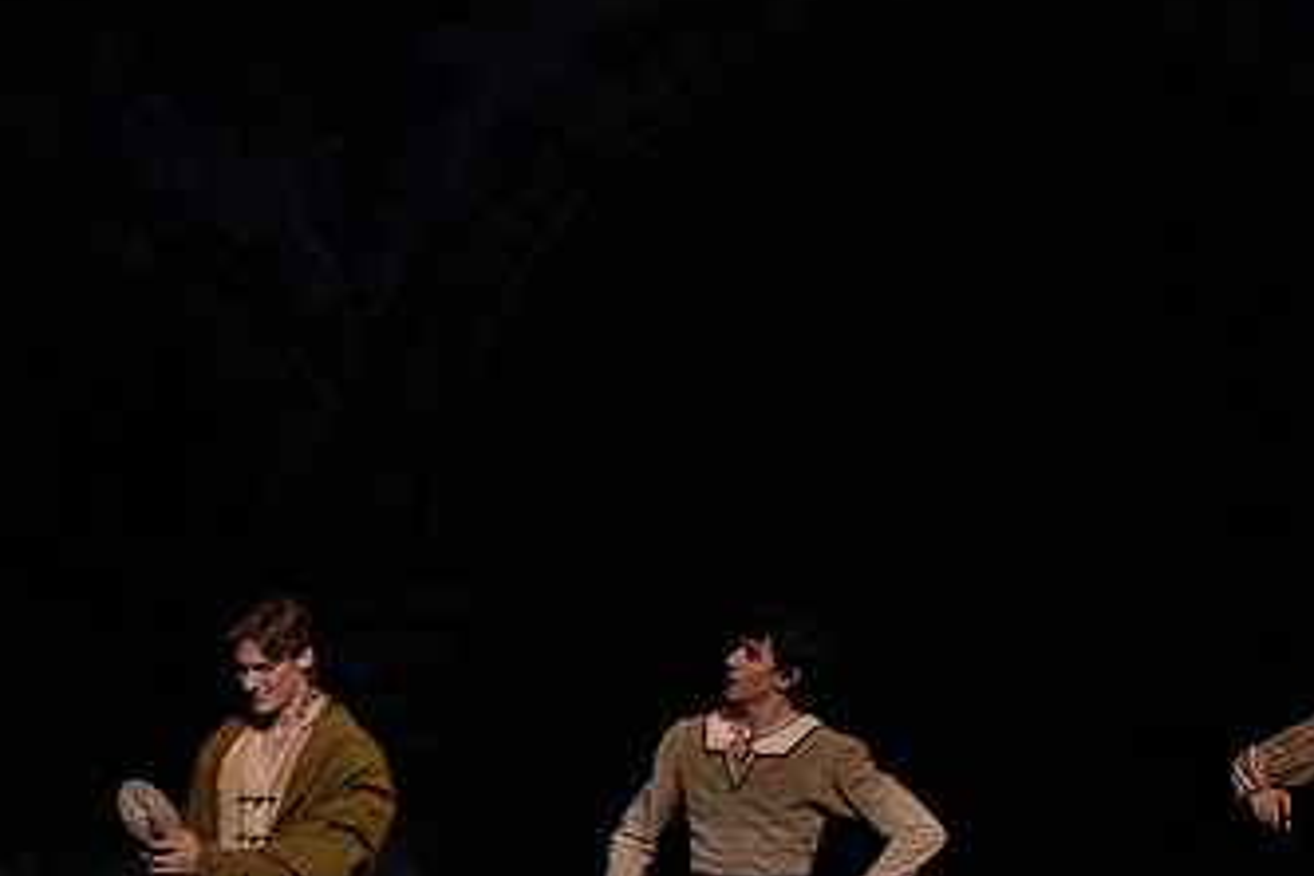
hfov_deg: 4.9
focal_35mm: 420
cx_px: 793
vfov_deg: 3.3
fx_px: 15329
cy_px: 606
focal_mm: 241
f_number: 5.6
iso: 8000
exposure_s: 1/250
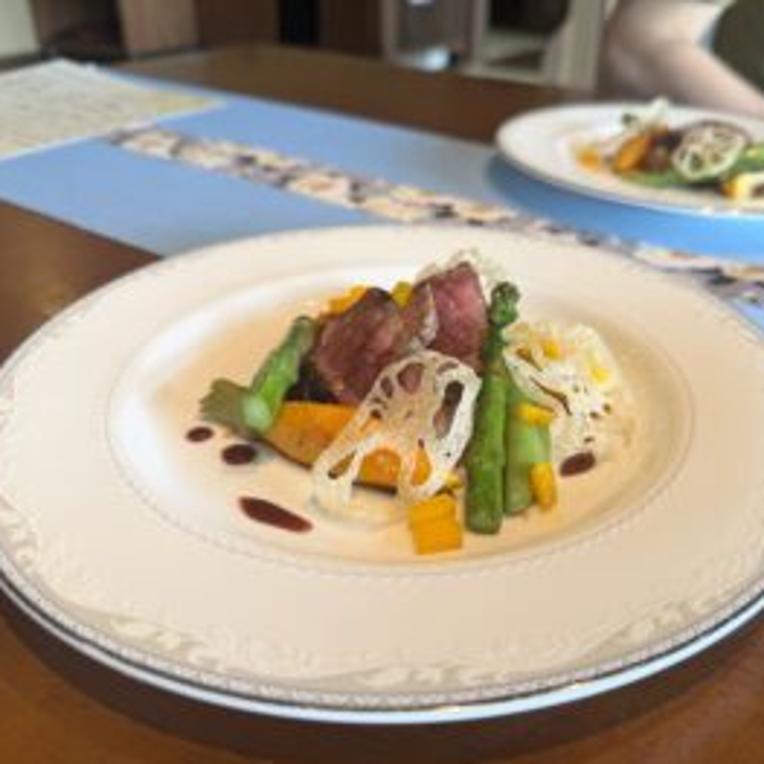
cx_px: 447
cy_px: 389
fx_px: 724
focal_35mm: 29
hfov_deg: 55.3
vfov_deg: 55.6
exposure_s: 1/120
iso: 64
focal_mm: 6.76
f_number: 1.78
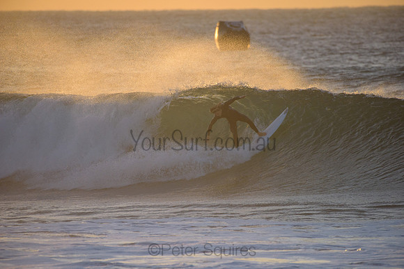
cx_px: 202
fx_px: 5612
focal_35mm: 500
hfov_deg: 4.1
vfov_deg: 2.8
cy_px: 134
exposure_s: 1/2500
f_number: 5.6
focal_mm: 500
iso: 900
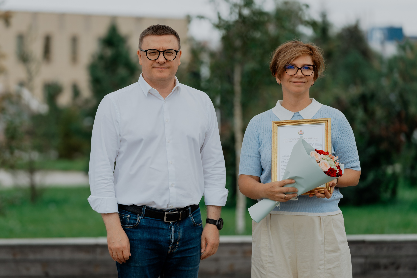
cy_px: 139
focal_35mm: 154
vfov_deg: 8.9
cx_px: 191
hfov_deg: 13.3
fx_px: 1787
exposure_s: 1/400
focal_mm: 142
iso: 100
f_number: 3.2
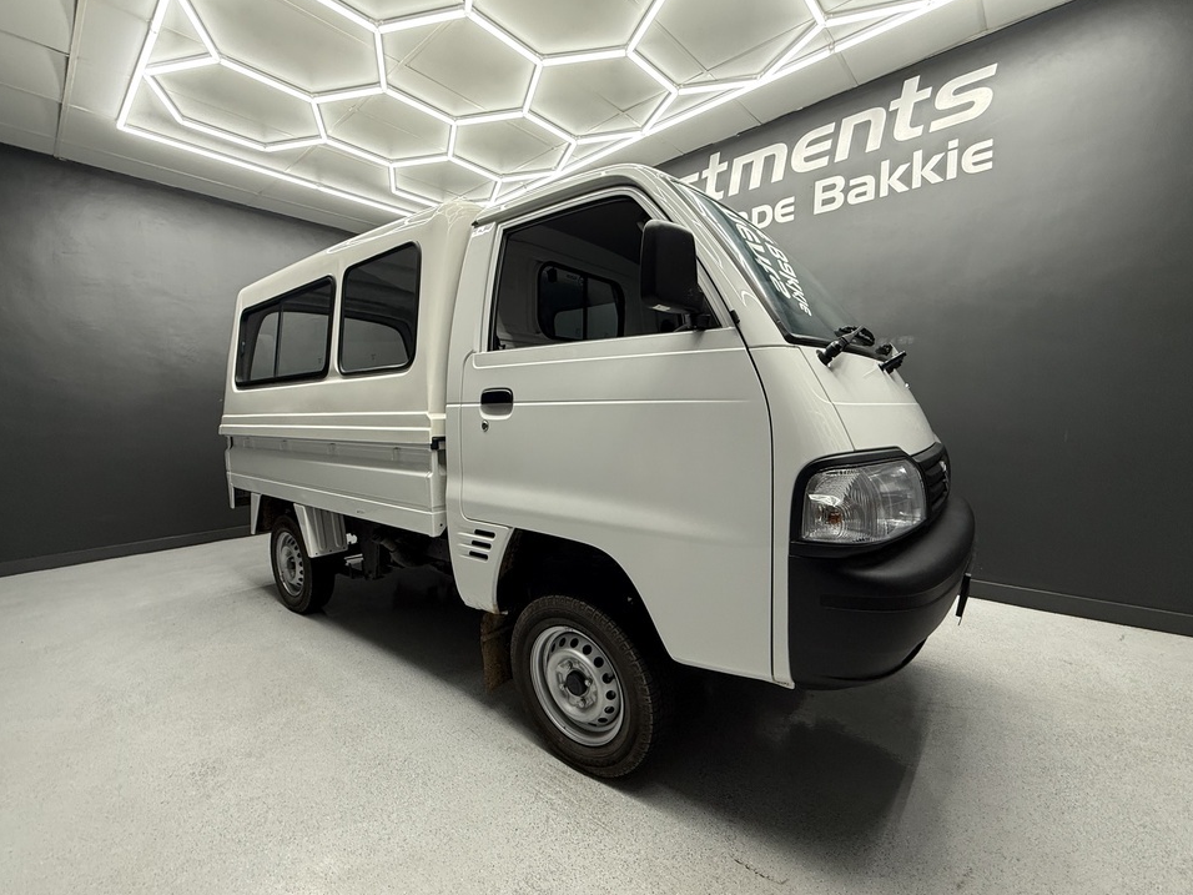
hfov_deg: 98.2
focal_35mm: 15
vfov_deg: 81.7
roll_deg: +1.0
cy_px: 463
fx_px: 517
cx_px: 593
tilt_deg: -5.9
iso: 250
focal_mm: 2.22
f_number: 2.2
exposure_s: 1/100
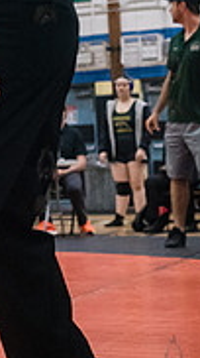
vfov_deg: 18.2
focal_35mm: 117
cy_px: 84
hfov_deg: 9.6
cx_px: -208
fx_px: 1106
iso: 6400
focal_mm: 35
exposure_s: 1/400
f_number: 3.5
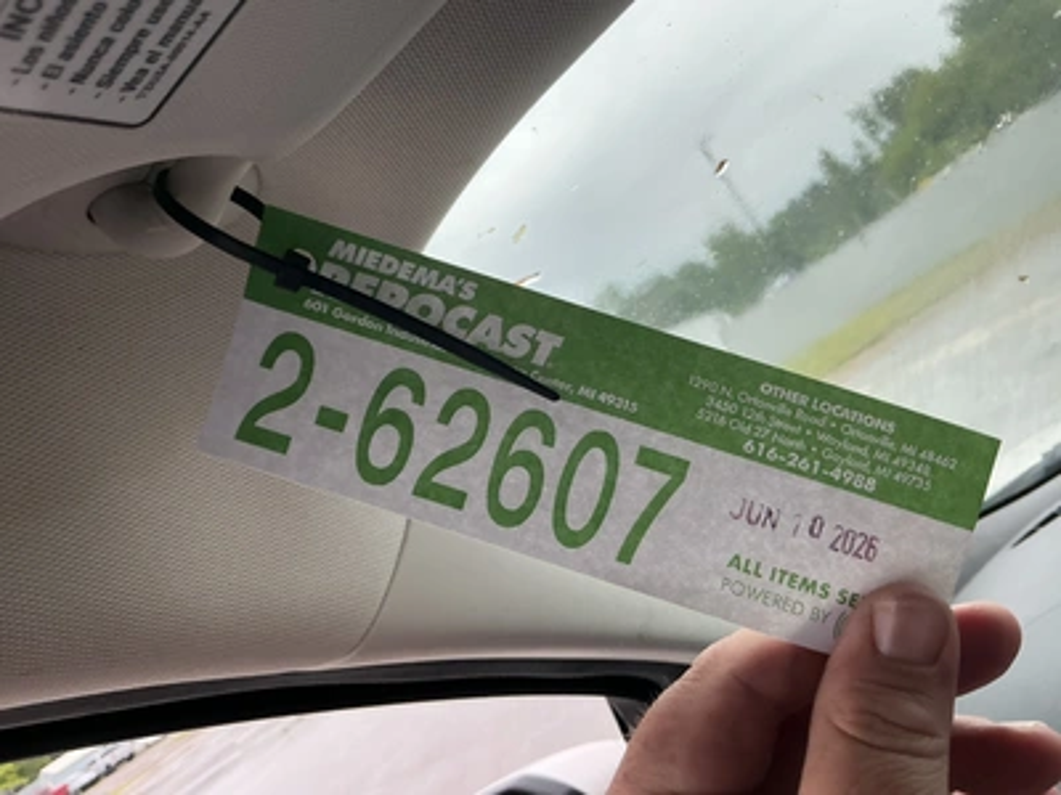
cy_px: 398
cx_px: 530
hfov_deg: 63.4
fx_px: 858
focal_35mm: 28
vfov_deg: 49.7
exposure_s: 1/122
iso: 25
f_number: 1.8
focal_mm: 3
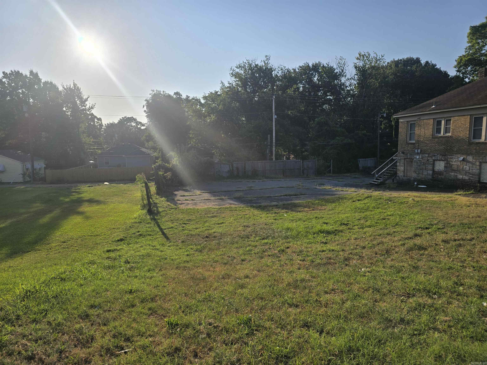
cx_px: 244
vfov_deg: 58.9
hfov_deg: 73.9
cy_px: 182
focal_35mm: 23
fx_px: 324
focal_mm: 6.3
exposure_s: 1/2664
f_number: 1.7
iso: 12
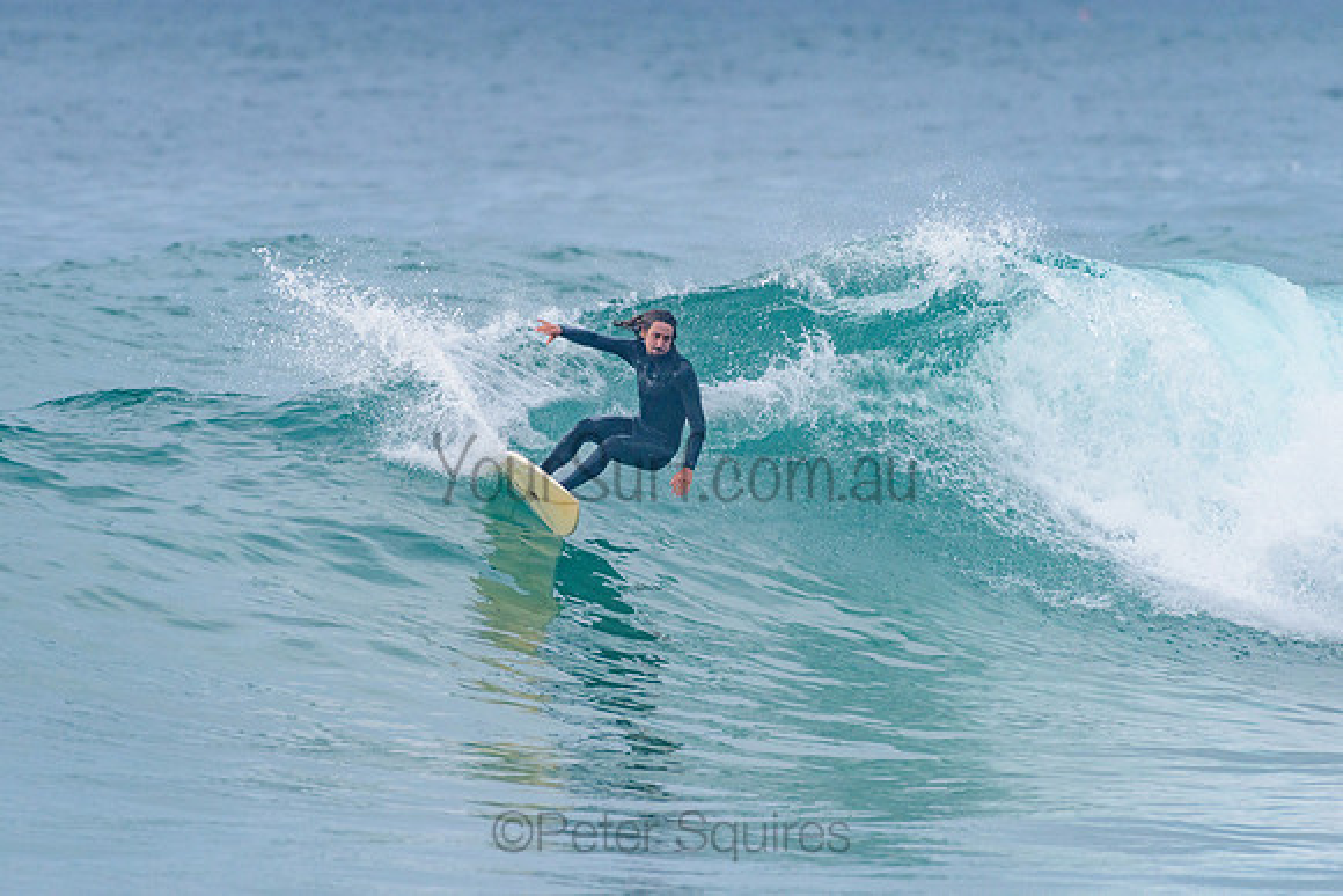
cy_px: 347
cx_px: 647
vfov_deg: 2.2
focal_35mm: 613
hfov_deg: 3.4
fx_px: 22858
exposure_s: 1/2000
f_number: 5.6
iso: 500
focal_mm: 500
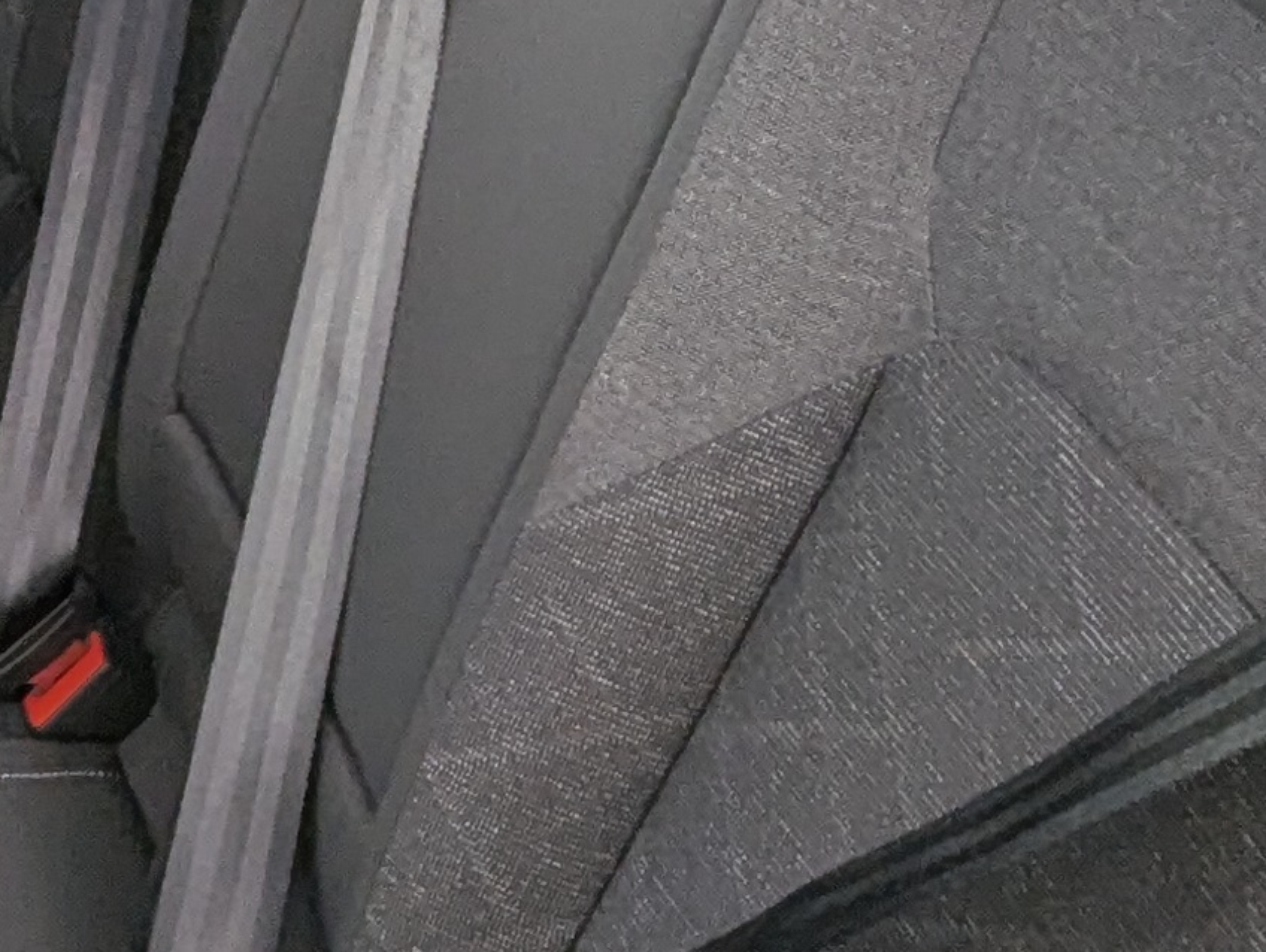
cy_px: 297
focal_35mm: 77
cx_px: 670
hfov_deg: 25.3
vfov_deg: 19.1
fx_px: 2819
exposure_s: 1/48
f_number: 2.2
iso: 88
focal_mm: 2.35
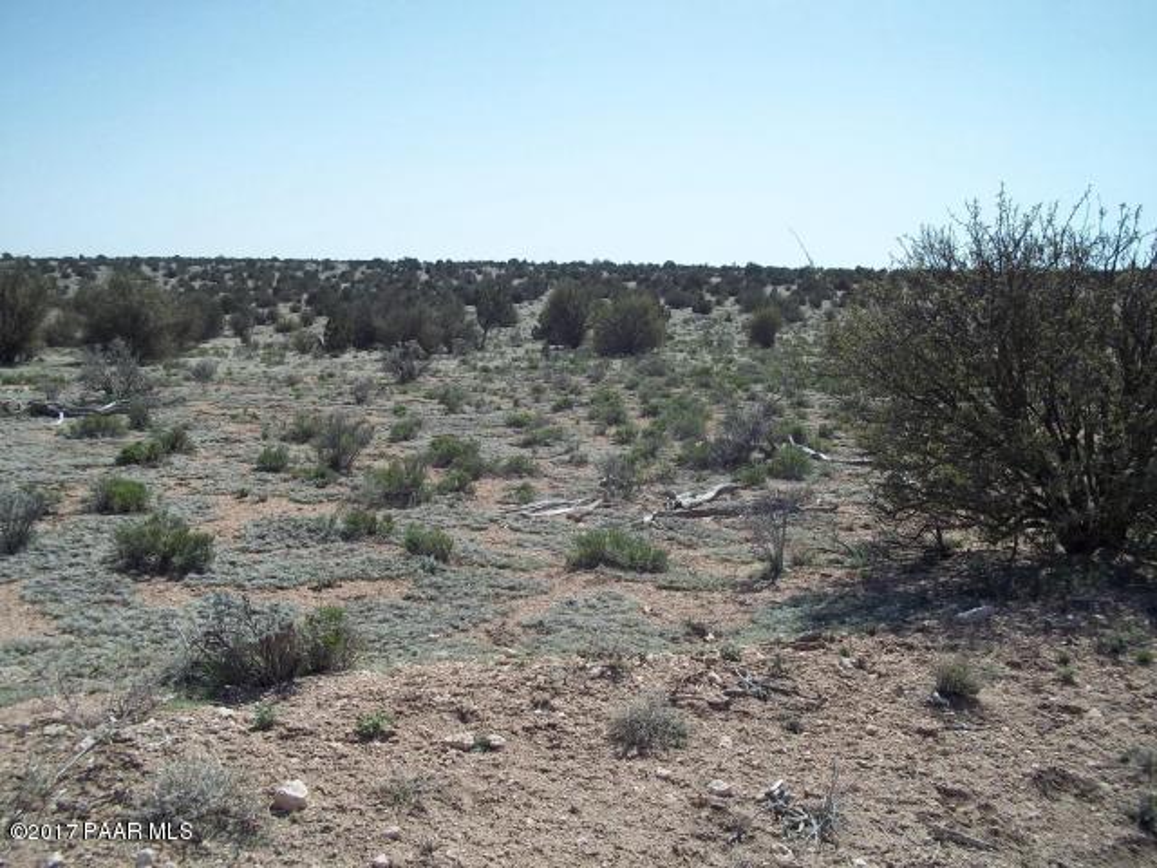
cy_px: 434
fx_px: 1203
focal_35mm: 36
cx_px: 578
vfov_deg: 39.7
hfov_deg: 51.4
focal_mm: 6.5
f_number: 8
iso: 80
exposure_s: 1/250
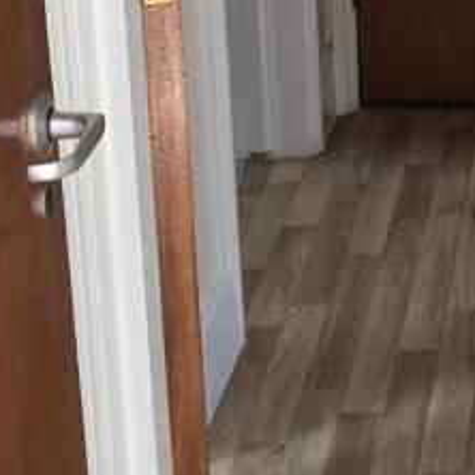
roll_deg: +1.1
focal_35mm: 118
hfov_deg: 14.3
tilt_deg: -14.2
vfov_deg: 14.4
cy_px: -56
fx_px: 1832
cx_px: 593
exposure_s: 1/33
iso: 32
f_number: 2.2
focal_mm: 4.15
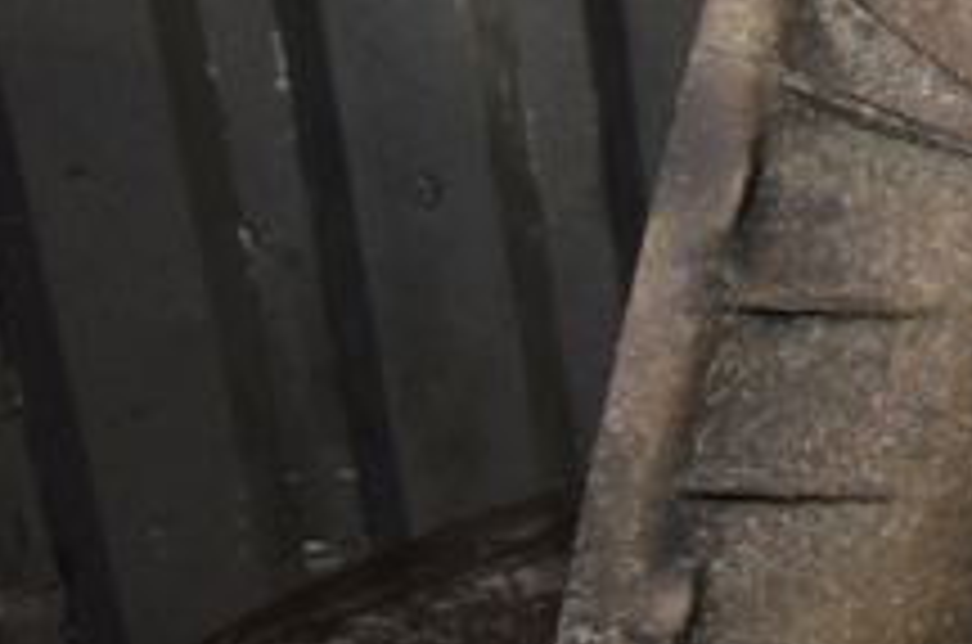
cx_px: 1426
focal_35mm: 98
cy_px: 450
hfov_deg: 18.6
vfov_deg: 13.9
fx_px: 2640
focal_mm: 22
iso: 800
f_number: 5
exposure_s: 1/60
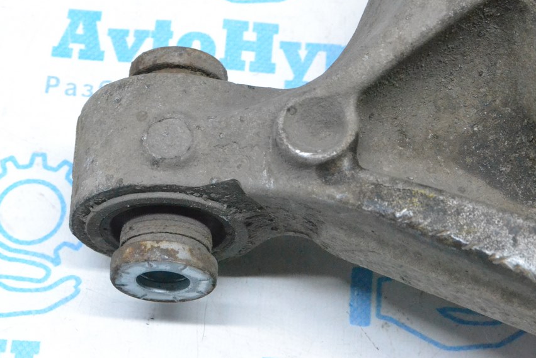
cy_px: 150
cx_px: 282
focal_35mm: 83
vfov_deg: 16.5
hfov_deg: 24.5
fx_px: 1236
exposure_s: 1/160
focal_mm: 46
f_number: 9
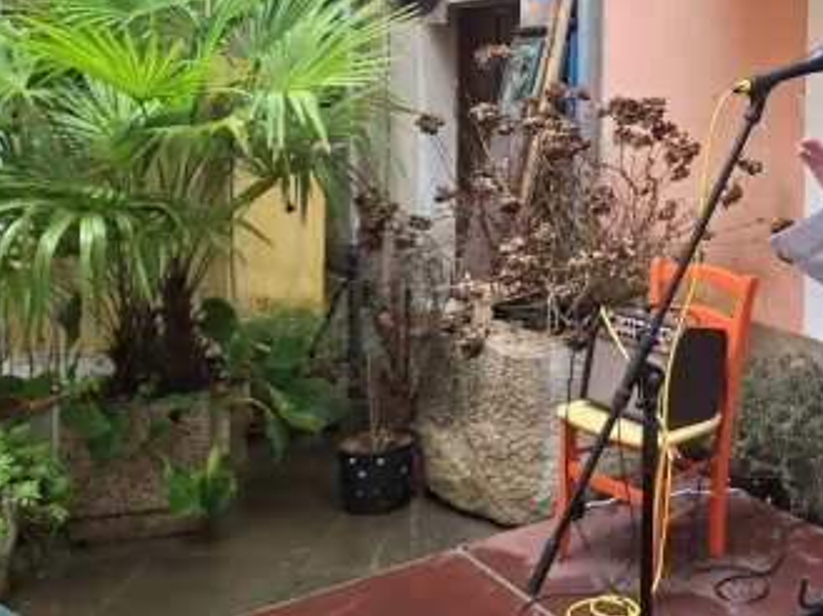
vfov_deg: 33.5
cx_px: 680
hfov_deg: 42.4
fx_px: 997
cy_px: 140
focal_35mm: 42
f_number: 1.8
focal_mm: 5.54
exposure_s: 1/190
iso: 40
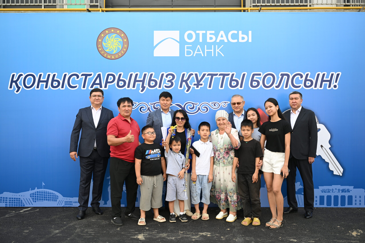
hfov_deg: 54.4
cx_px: 182
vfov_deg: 37.9
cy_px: 122
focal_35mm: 35
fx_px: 355
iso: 100
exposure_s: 1/320
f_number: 4
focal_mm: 35
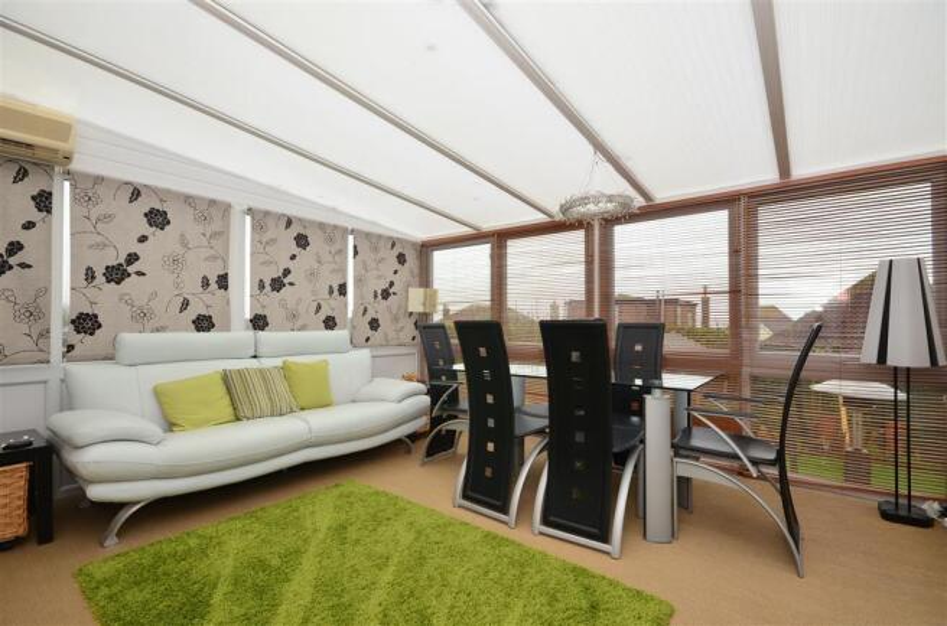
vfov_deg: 71.8
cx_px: 474
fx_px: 433
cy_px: 313
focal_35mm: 16
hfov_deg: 95.1
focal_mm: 11
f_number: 13
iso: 640
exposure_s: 1/13
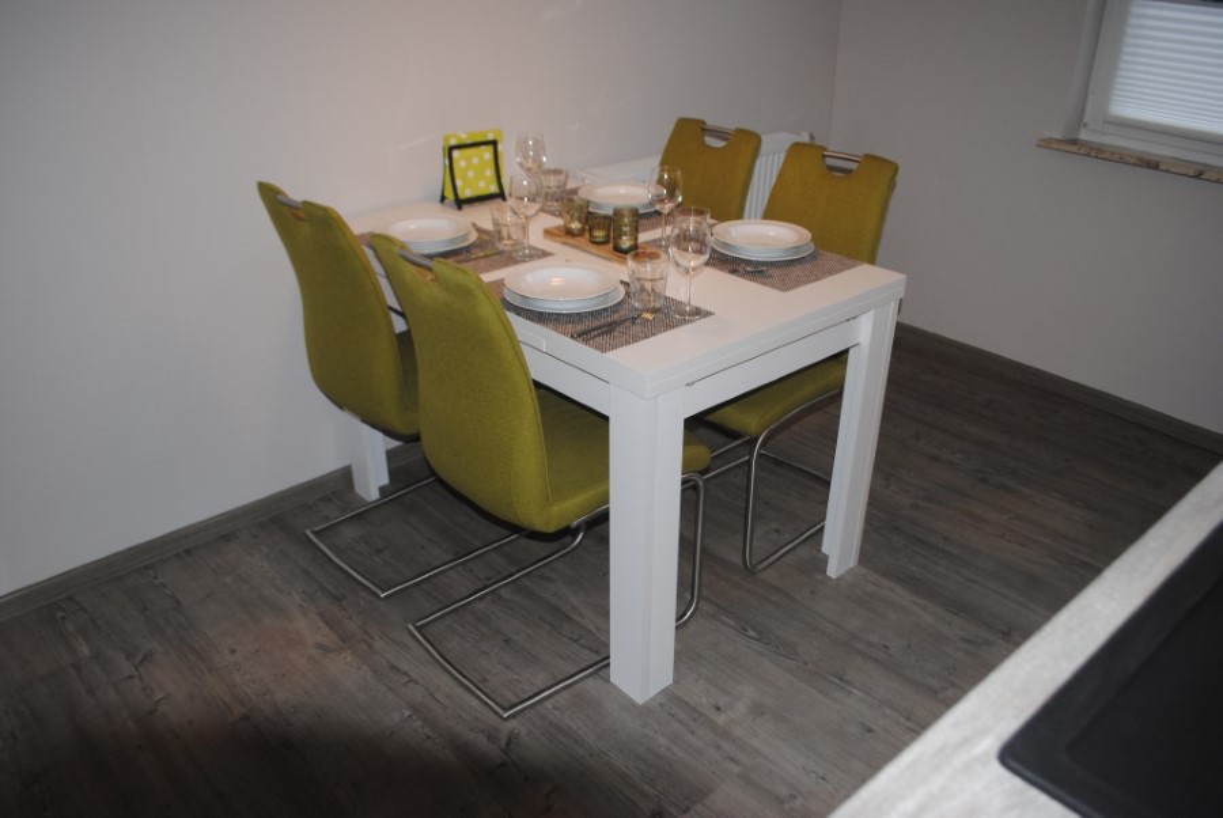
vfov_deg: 48.0
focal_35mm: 27
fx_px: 918
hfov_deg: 67.3
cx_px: 612
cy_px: 409
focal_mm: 18
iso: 200
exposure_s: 1/60
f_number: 3.5
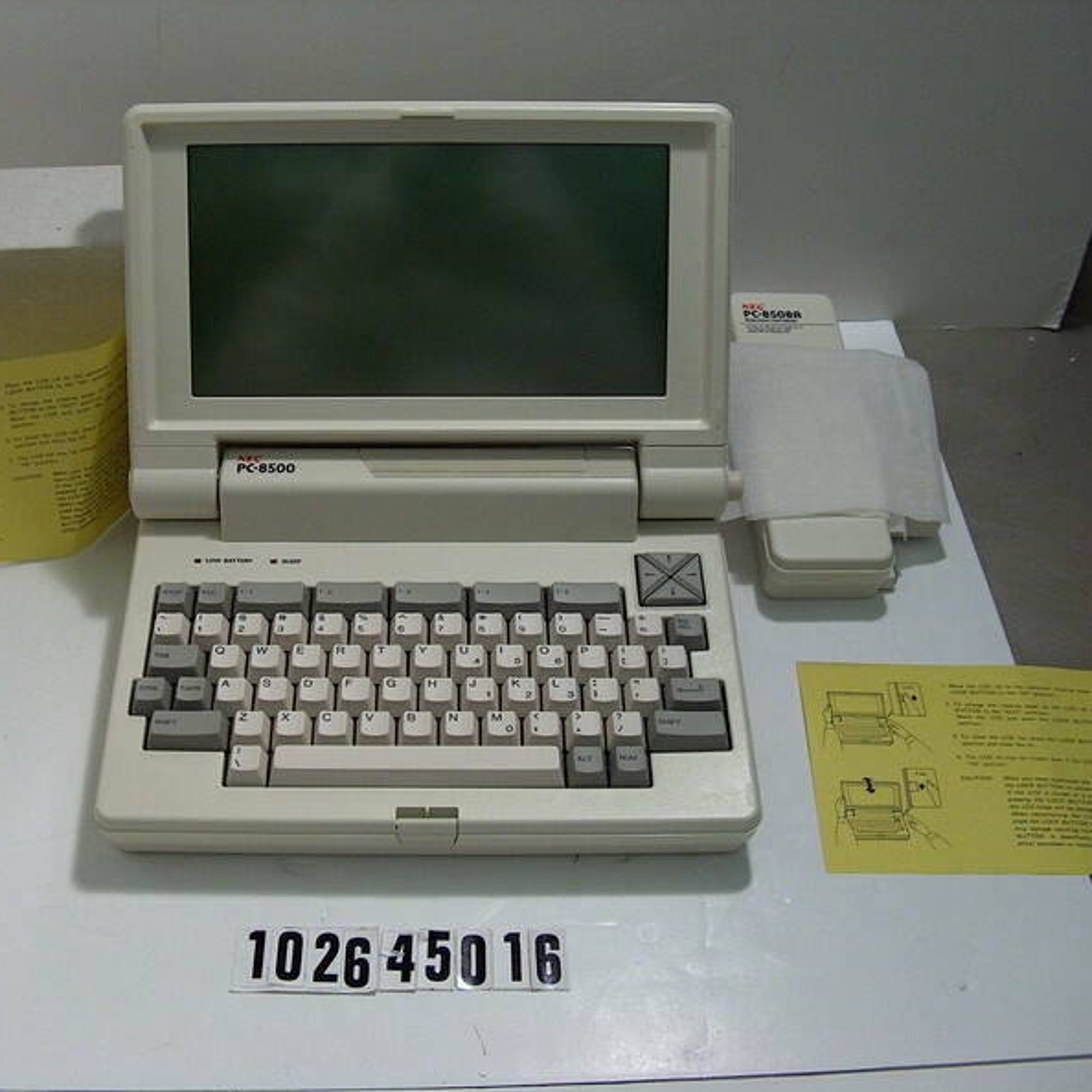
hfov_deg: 38.2
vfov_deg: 38.3
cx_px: 449
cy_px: 547
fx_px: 1570
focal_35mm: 44
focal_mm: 7.6
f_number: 2.8
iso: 200
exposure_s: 1/86.7
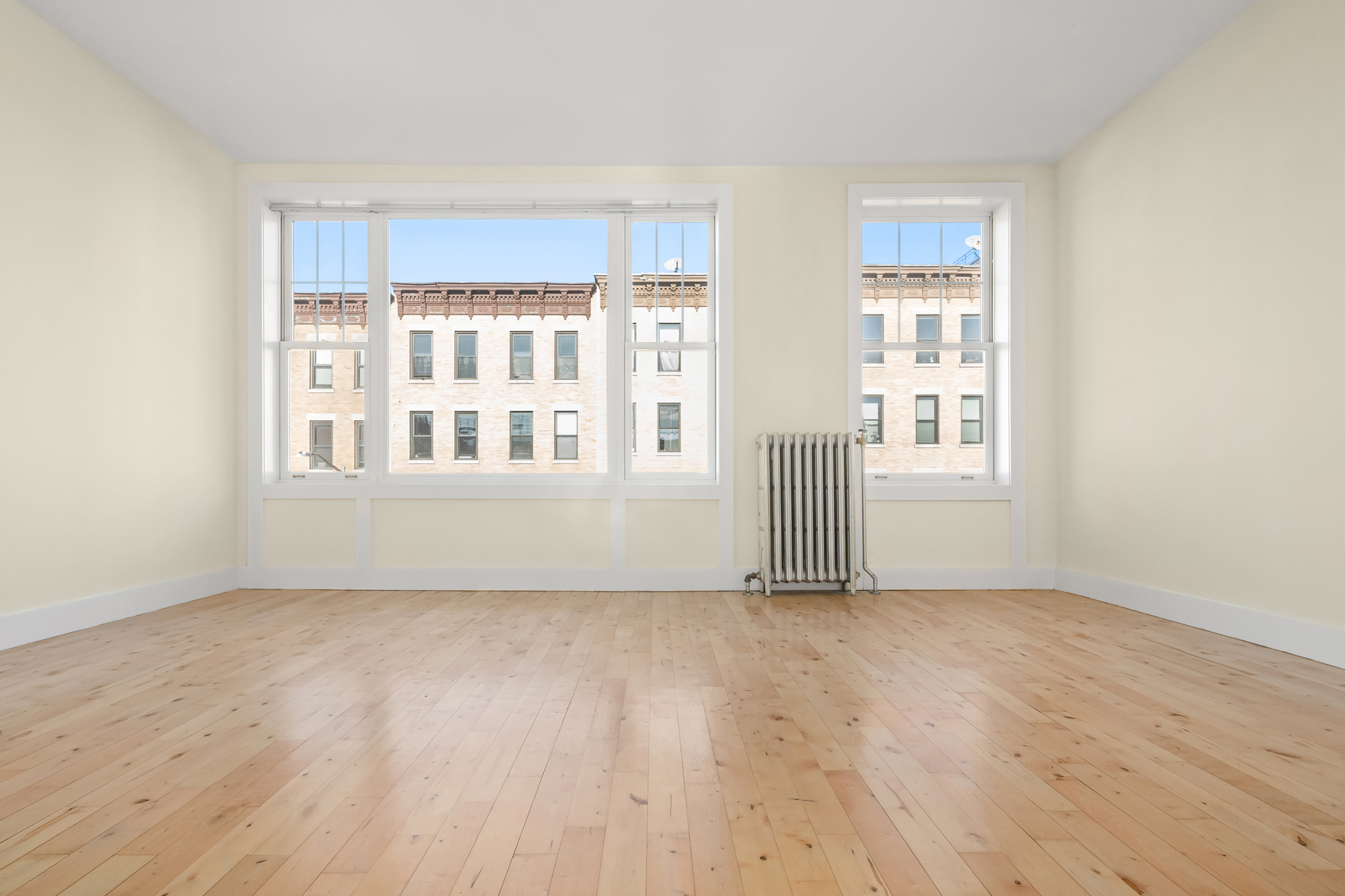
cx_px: 628
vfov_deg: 64.5
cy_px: 459
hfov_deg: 86.8
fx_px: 710
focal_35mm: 19
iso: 1000
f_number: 11
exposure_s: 1/80
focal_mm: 17
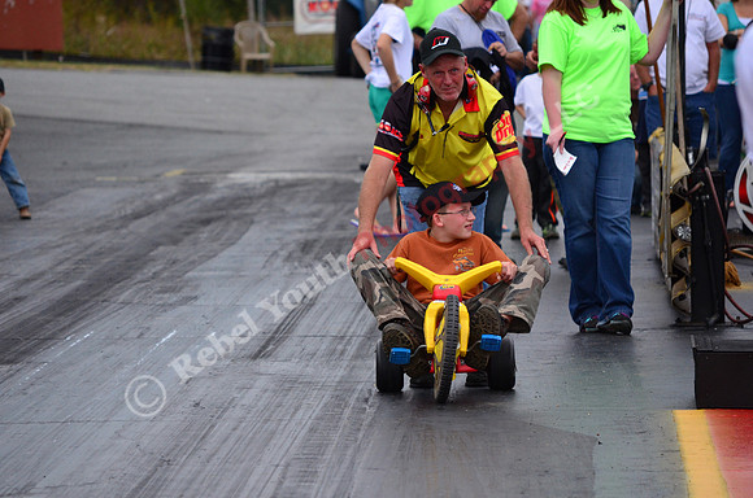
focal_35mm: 262
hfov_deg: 7.9
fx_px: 5479
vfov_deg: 5.2
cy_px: 249
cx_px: 376
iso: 1000
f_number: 6.3
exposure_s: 1/2500
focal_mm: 175
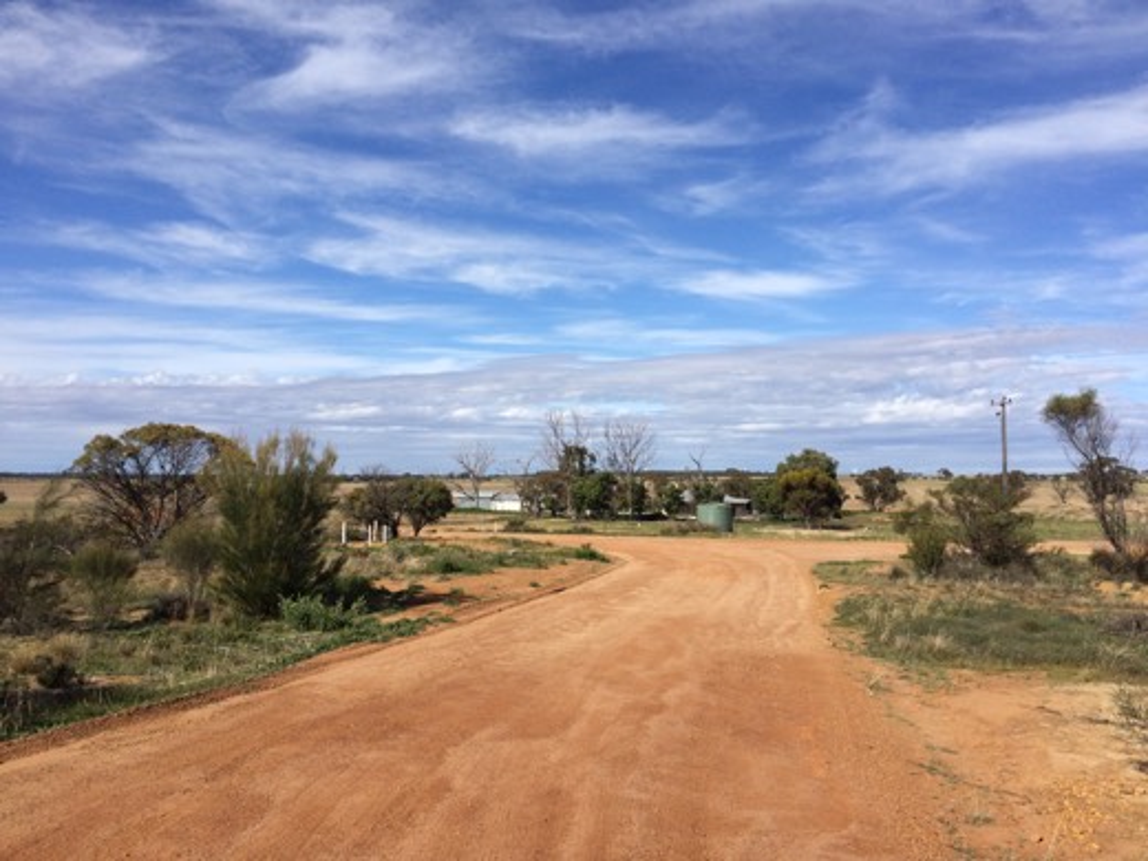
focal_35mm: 29
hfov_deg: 61.7
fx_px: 962
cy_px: 430
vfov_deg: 48.2
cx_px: 574
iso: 32
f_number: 2.2
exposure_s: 1/3425
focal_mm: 4.15
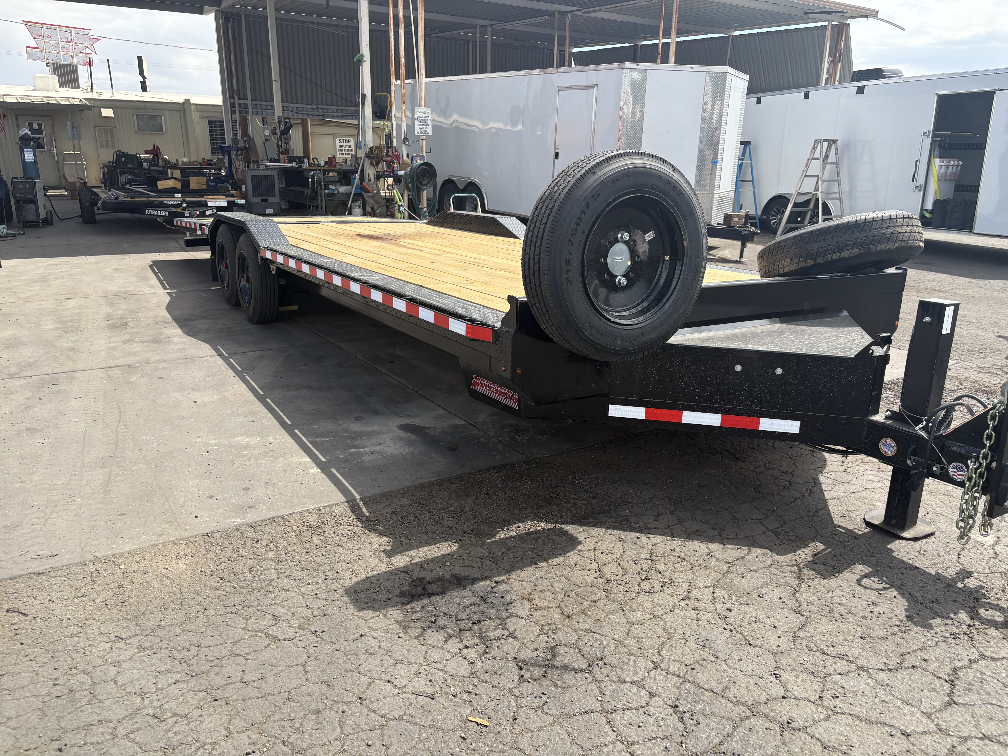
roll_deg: -1.0
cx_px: 504
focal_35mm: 26
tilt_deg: -14.3
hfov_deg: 67.3
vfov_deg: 53.1
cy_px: 378
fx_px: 757
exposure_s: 1/1667
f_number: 1.6
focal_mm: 5.96
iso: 50
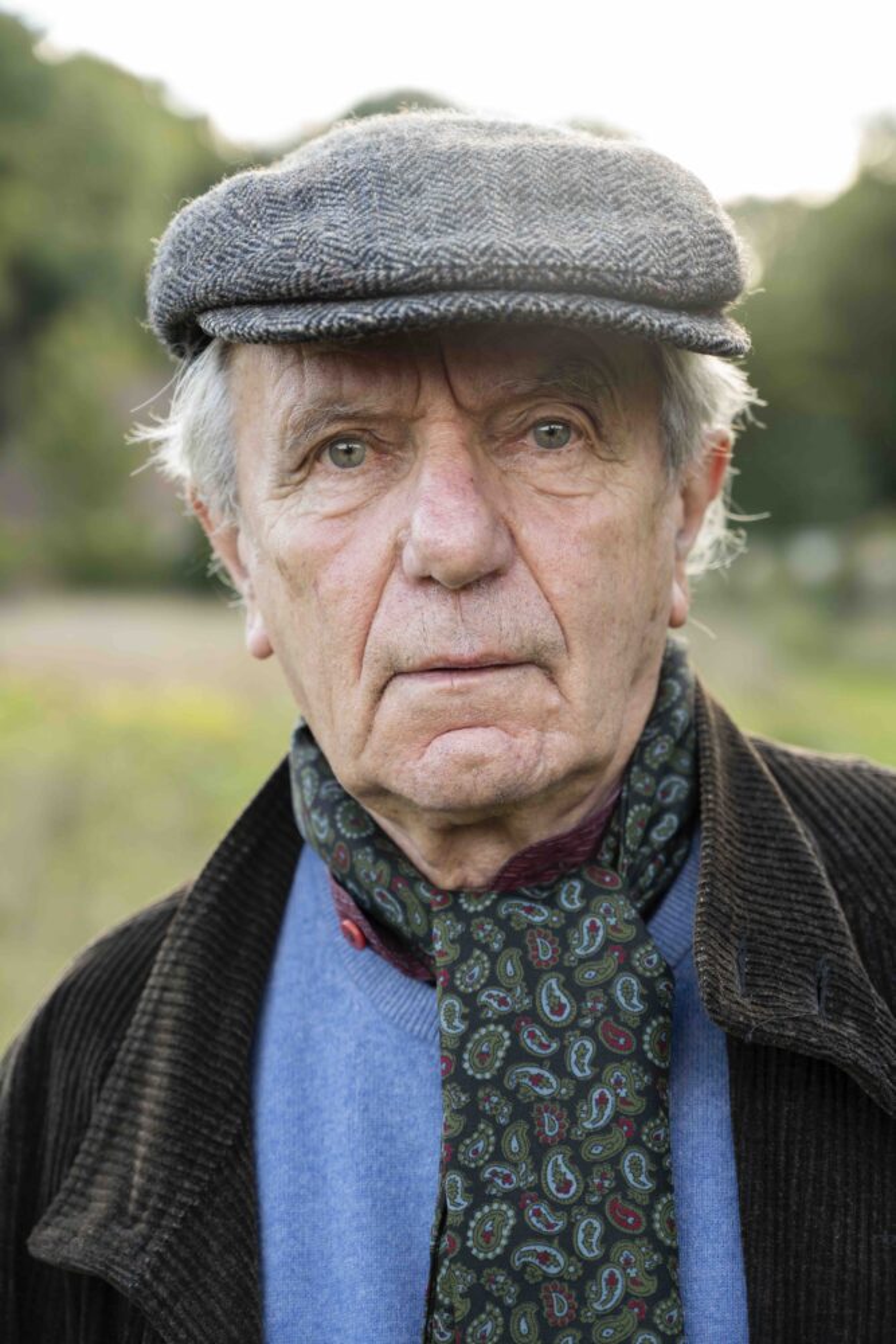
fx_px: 2612
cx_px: 448
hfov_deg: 19.5
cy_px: 672
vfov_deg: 28.8
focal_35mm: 70
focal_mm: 70
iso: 250
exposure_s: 1/125
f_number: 4
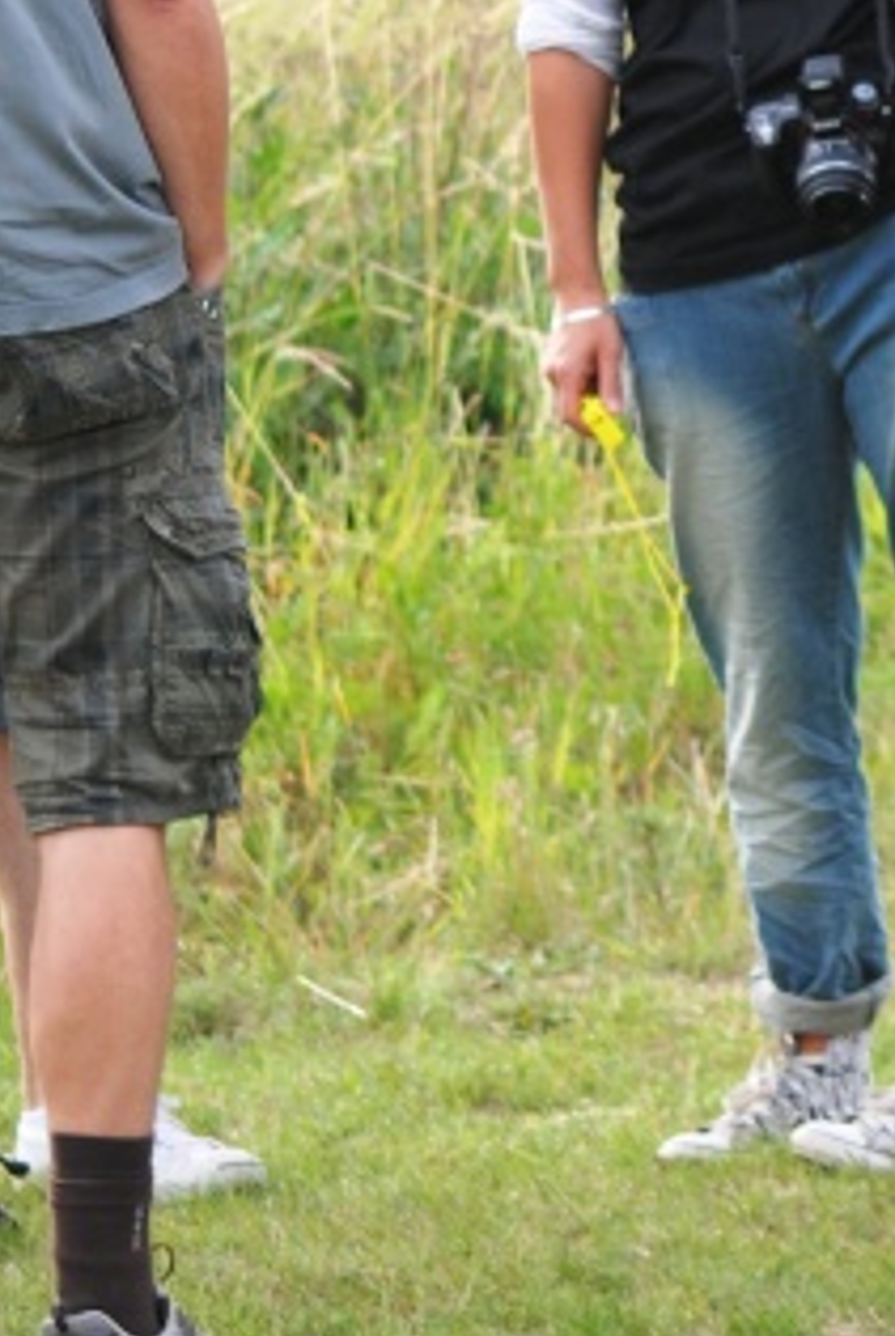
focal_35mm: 400
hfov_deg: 3.4
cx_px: 1007
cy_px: -85
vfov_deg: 5.1
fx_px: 14867
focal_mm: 82
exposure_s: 1/250
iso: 200
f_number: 4
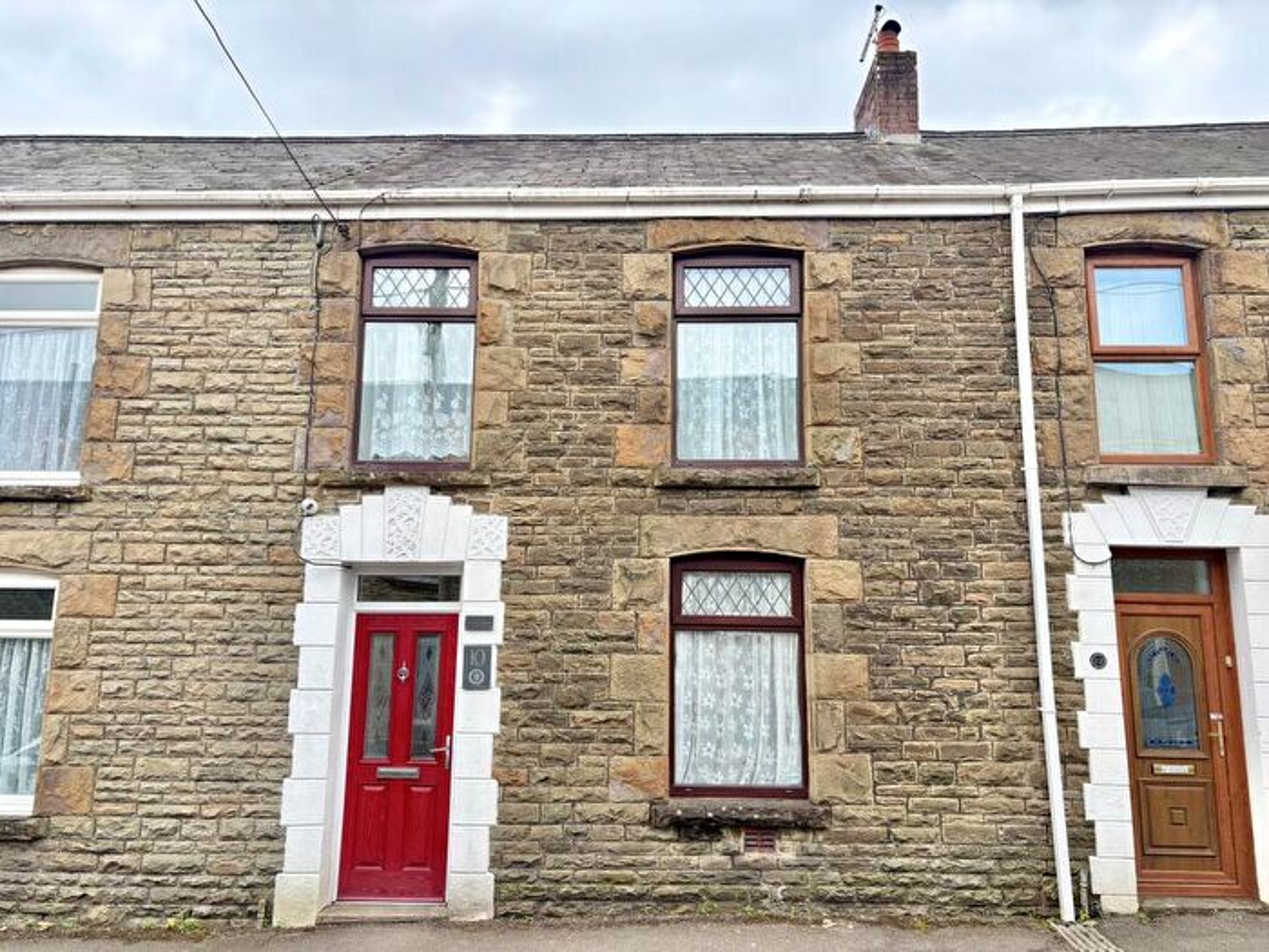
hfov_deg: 67.3
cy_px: 476
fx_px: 953
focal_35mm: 26
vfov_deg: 53.1
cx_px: 634
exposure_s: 1/670
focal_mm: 5.96
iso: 50
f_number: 1.6
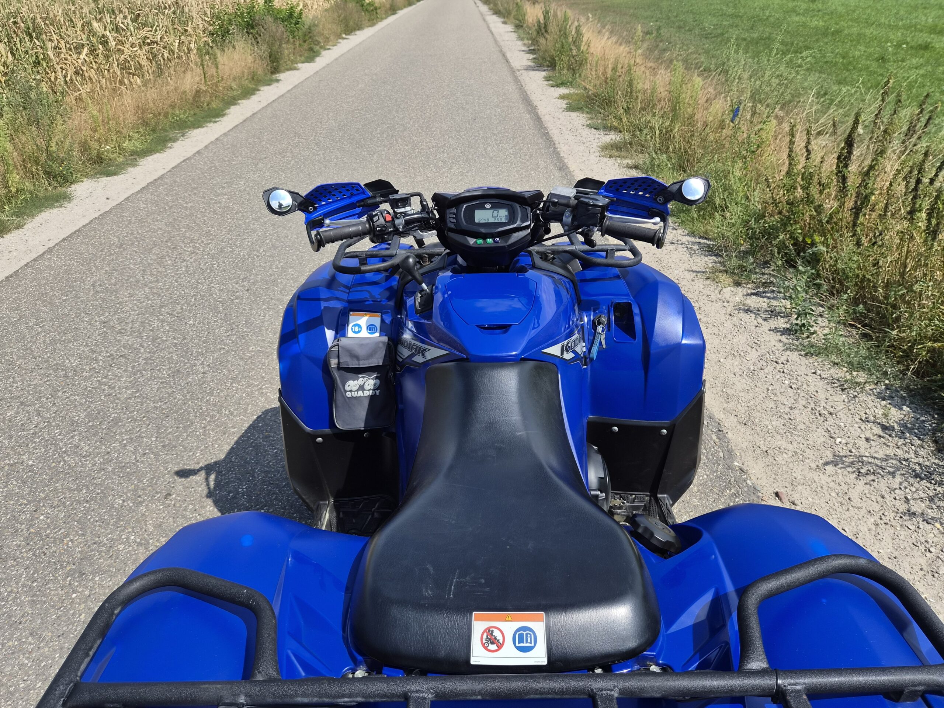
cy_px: 354
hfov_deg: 73.9
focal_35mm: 23
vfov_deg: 58.9
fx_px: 627
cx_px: 472
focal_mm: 5.4
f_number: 1.8
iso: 80
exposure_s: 1/3816
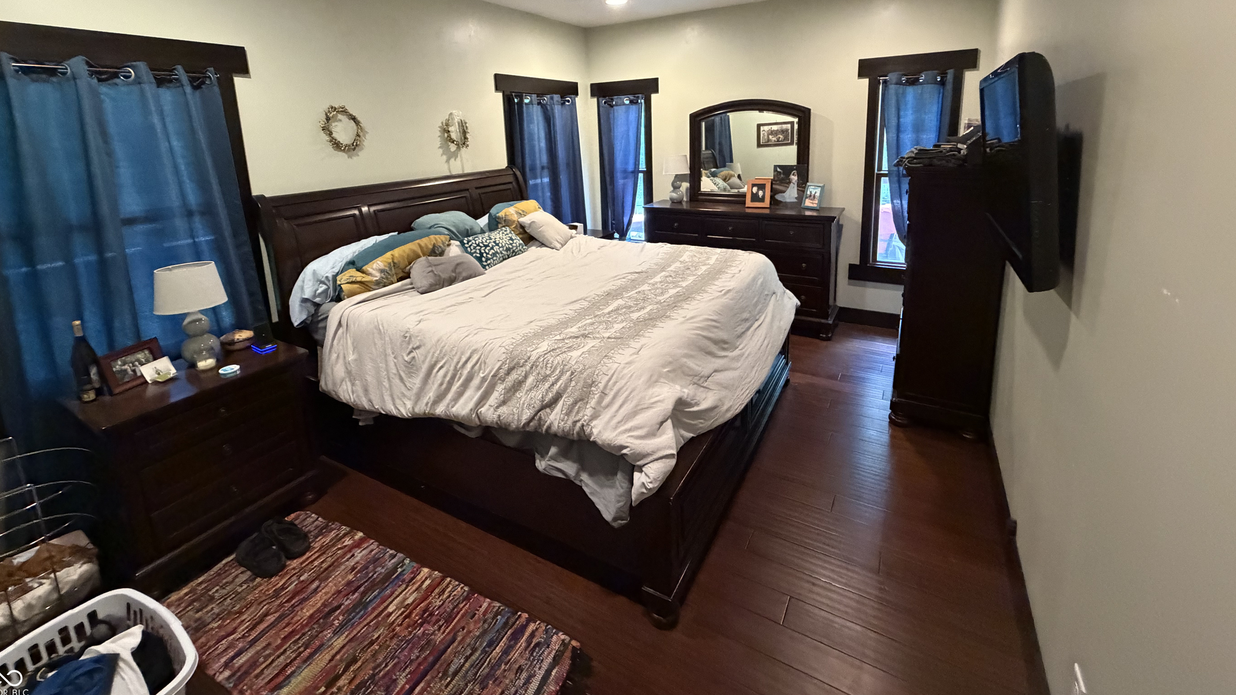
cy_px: 222
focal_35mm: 16
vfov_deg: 65.0
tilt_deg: -10.5
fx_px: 524
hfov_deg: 99.4
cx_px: 615
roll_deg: +2.6
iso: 1000
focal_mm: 2.22
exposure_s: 1/60
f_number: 2.2
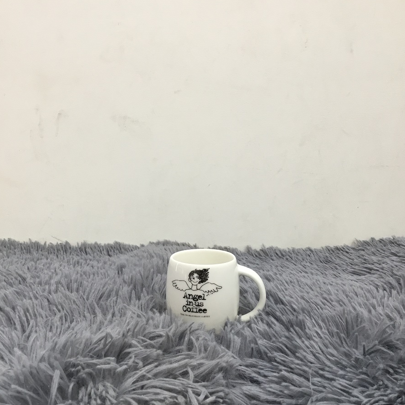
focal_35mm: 37
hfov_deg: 44.9
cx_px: 202
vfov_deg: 44.7
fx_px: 490
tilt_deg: -9.7
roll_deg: +0.8
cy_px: 240
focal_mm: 3.3
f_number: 2.4
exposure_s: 1/33
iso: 80
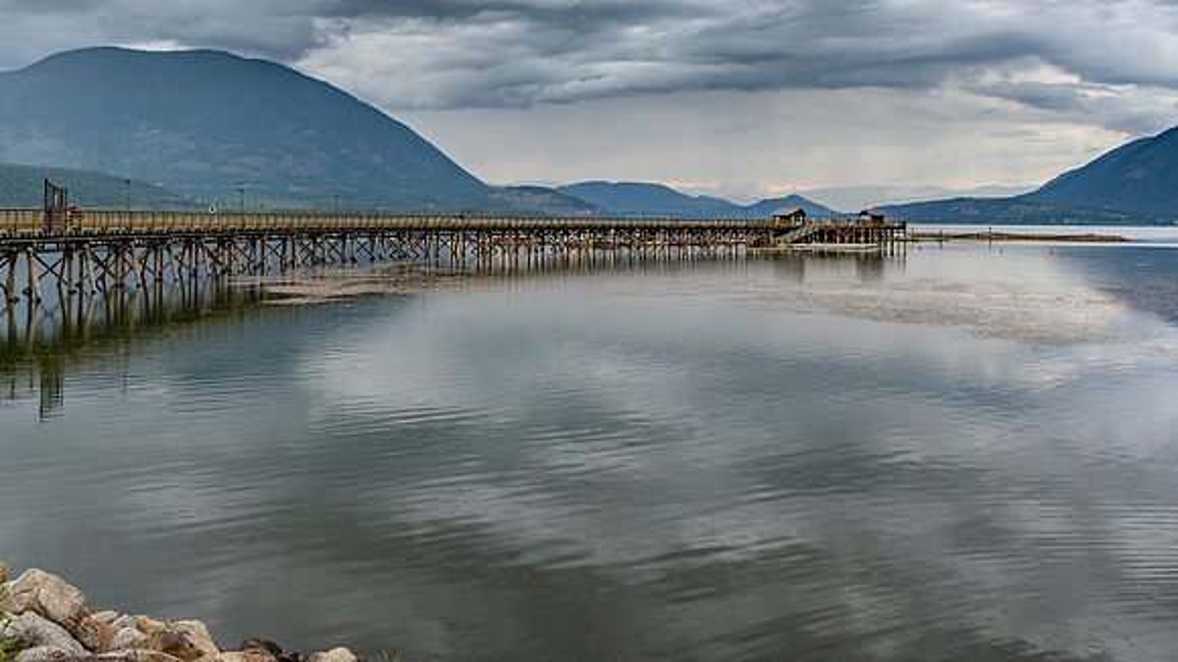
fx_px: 1048
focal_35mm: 34
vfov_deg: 34.6
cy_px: 196
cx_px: 589
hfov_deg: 58.7
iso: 800
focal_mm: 18
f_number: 10
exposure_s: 1/100
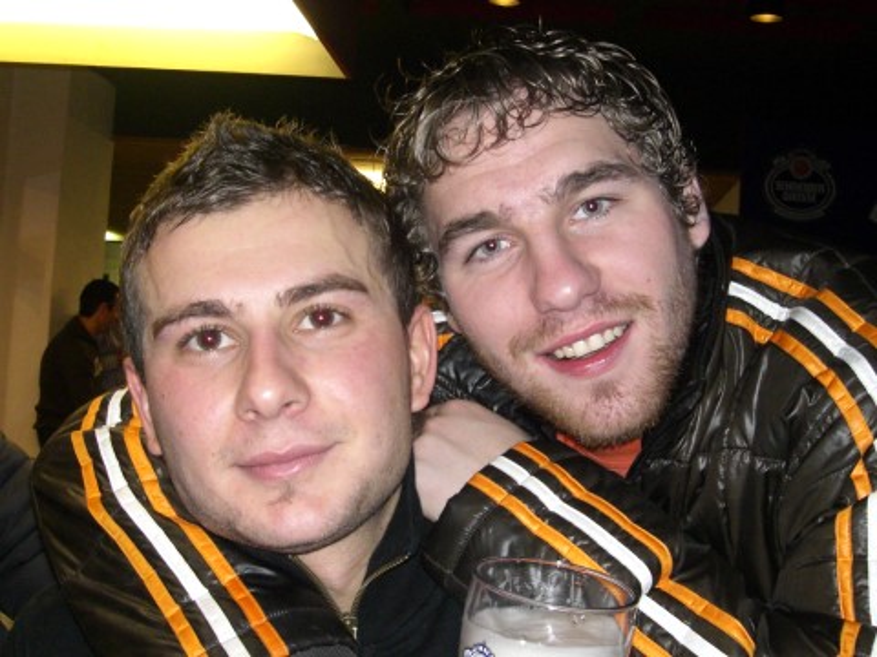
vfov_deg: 37.7
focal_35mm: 38
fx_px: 963
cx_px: 438
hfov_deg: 49.0
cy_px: 328
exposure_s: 1/60
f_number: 3.1
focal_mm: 6.3
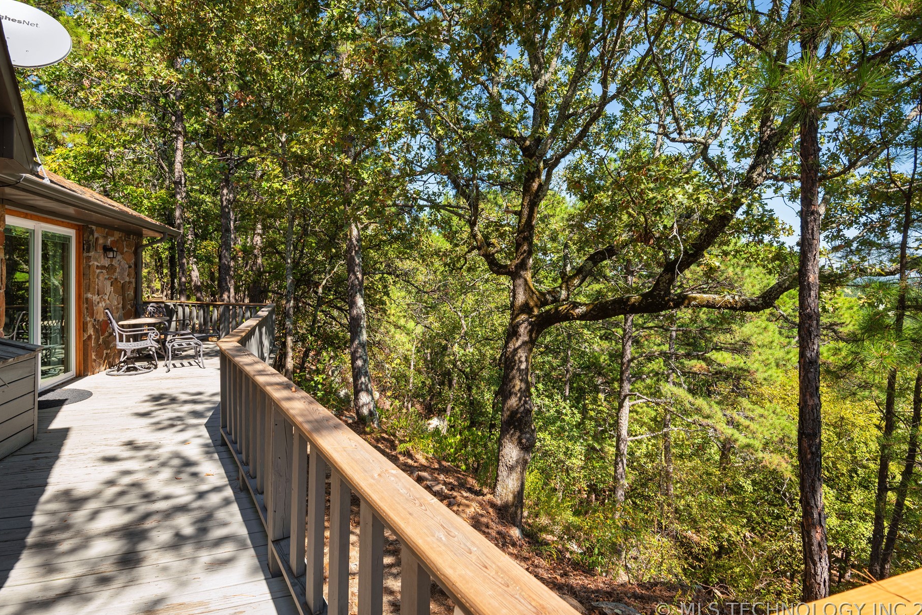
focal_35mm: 18
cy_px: 280
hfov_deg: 90.0
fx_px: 461
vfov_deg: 67.3
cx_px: 449
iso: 100
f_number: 7.1
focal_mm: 16
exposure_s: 1/125
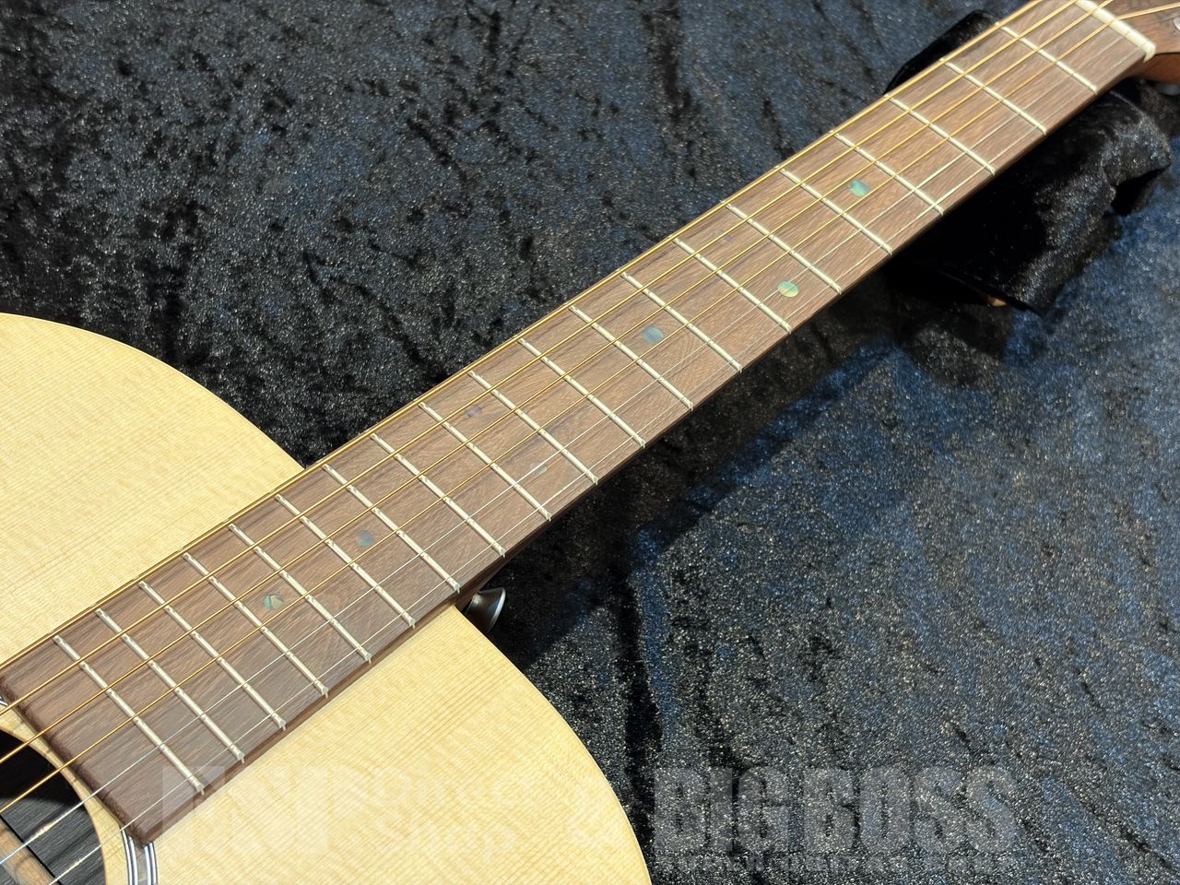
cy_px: 442
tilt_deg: -52.4
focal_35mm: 52
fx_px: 1773
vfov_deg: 28.0
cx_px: 590
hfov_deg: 36.8
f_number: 1.6
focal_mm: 5.96
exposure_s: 1/40
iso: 125
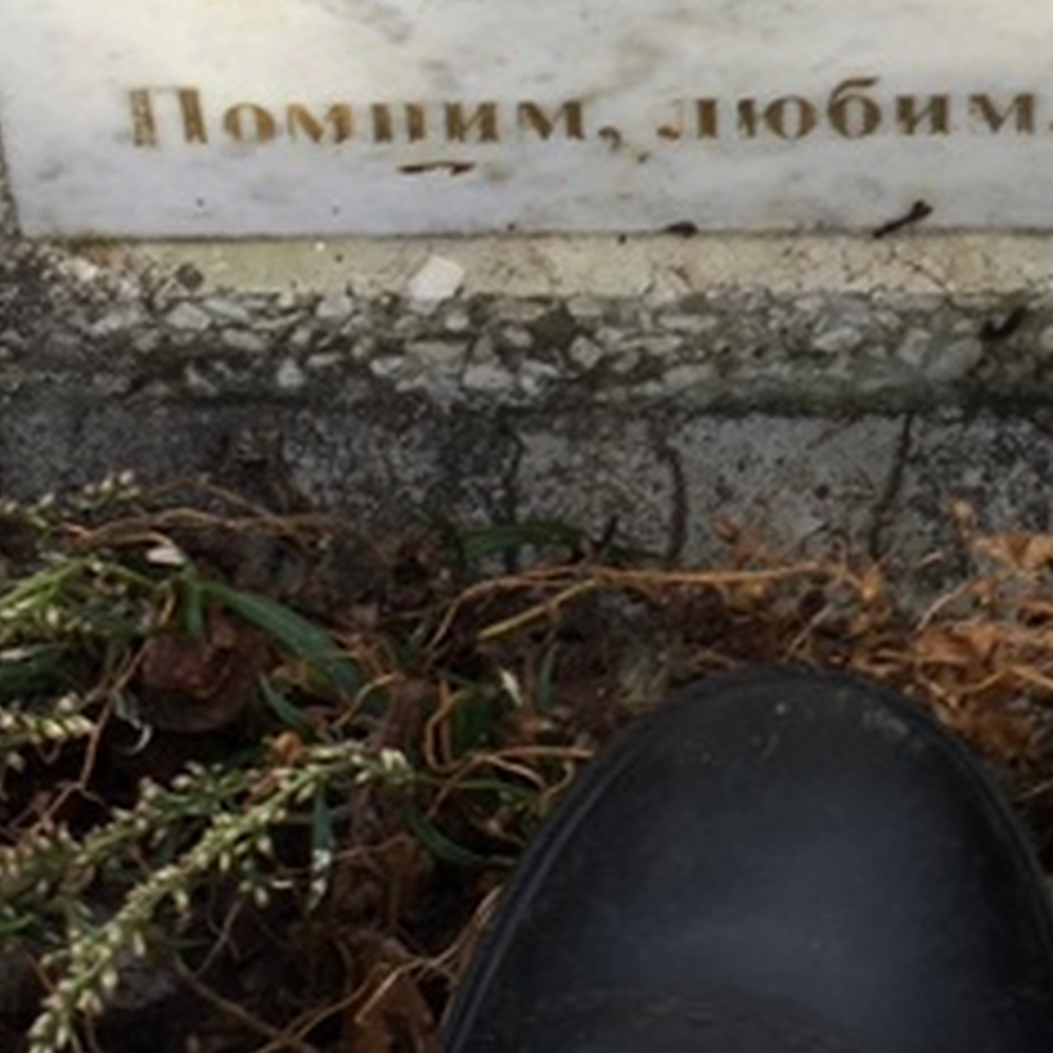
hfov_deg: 11.6
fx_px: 5197
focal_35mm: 151
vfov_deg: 11.3
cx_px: 601
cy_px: -256
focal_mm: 4.71
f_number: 1.7
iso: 64
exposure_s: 1/120
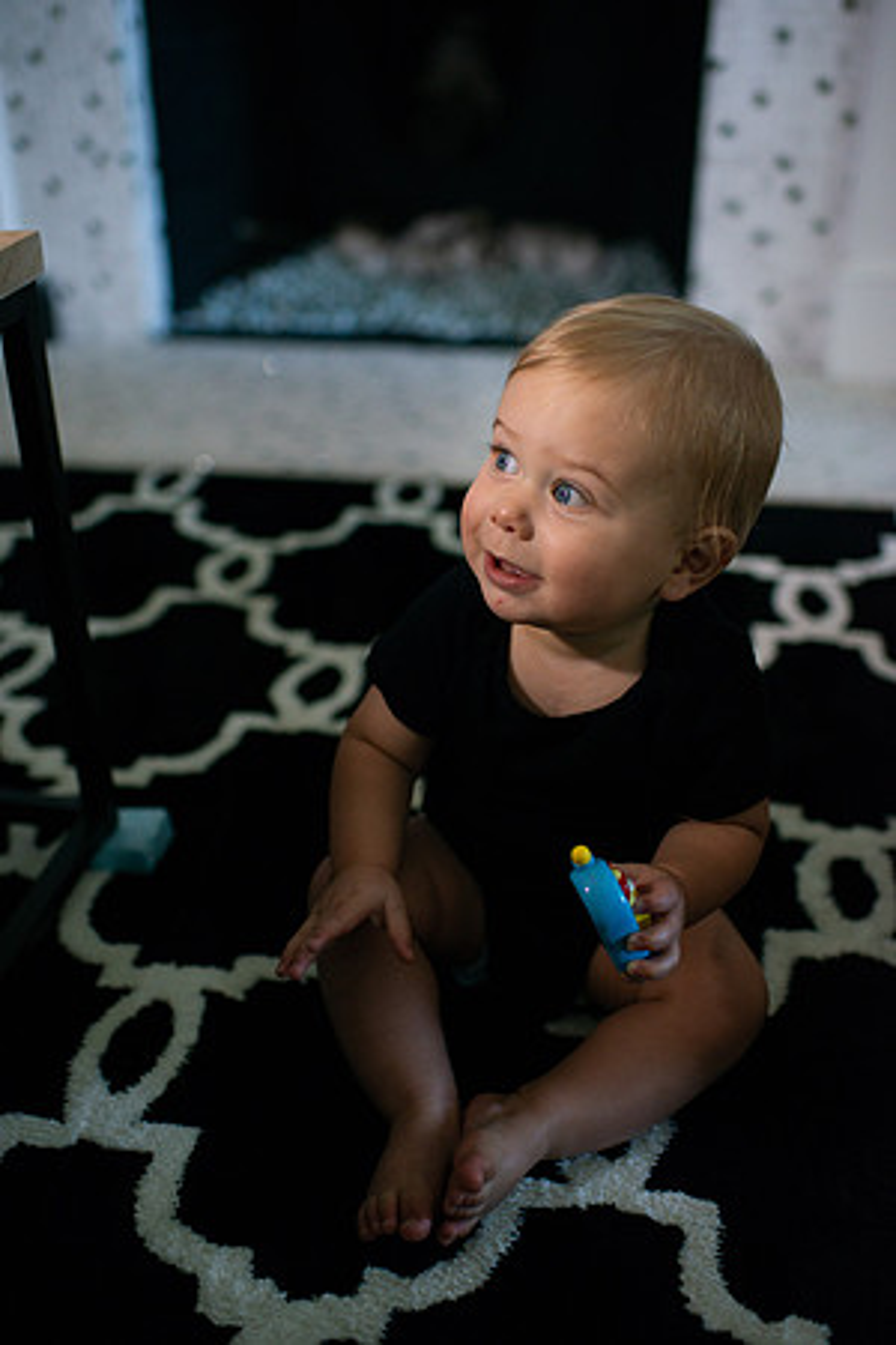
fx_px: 1307
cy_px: 672
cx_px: 448
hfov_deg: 37.9
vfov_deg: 54.4
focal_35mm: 35
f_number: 2
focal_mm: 35
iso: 640
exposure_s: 1/1250
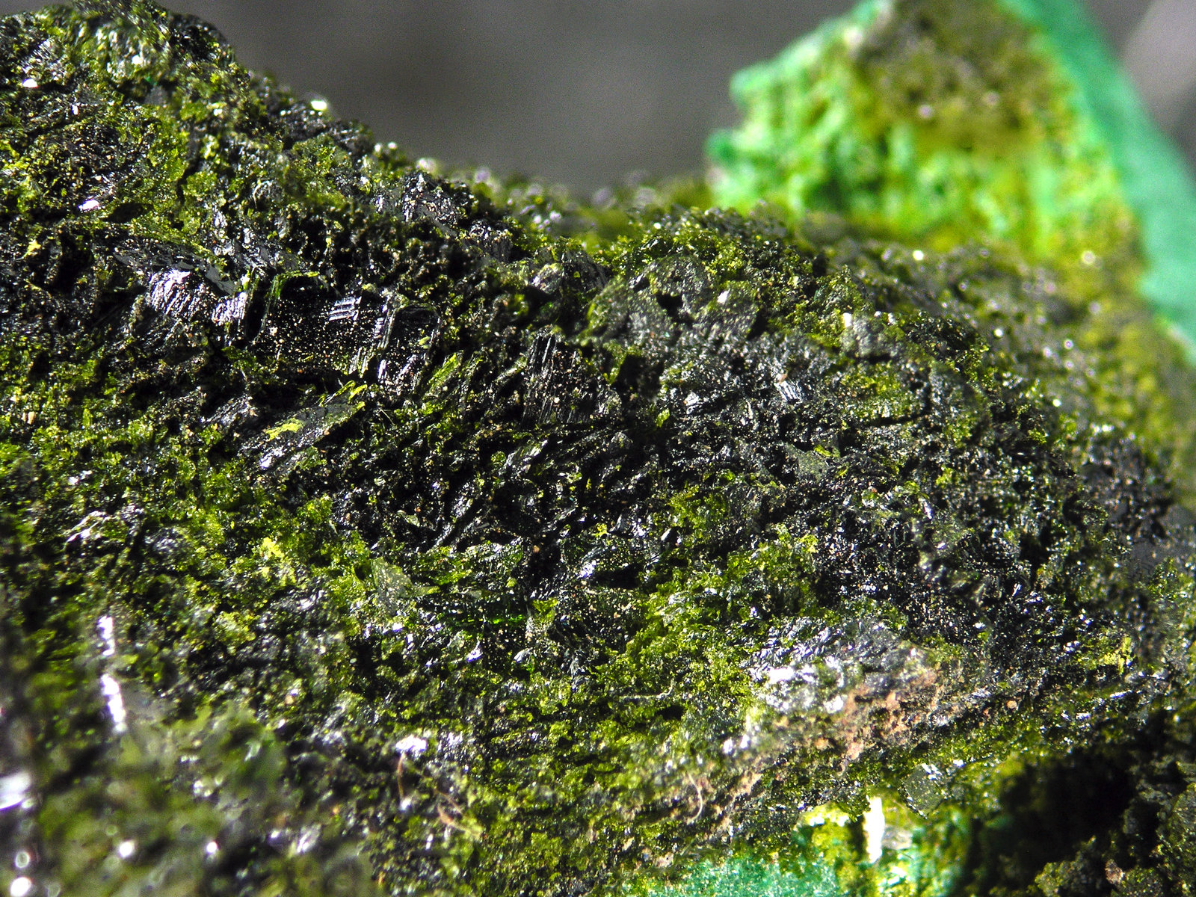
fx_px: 1797
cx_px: 598
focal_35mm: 52
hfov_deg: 36.8
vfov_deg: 28.0
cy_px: 448
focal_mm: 13.2
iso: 100
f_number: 3.7
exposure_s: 1/2
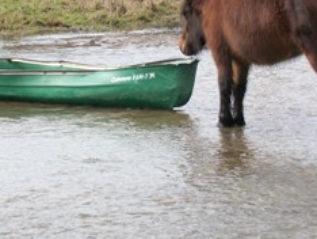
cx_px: 69
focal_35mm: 201
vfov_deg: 7.4
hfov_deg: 9.8
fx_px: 1843
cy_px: 42
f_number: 5.7
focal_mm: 18.8
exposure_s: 1/160
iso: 80
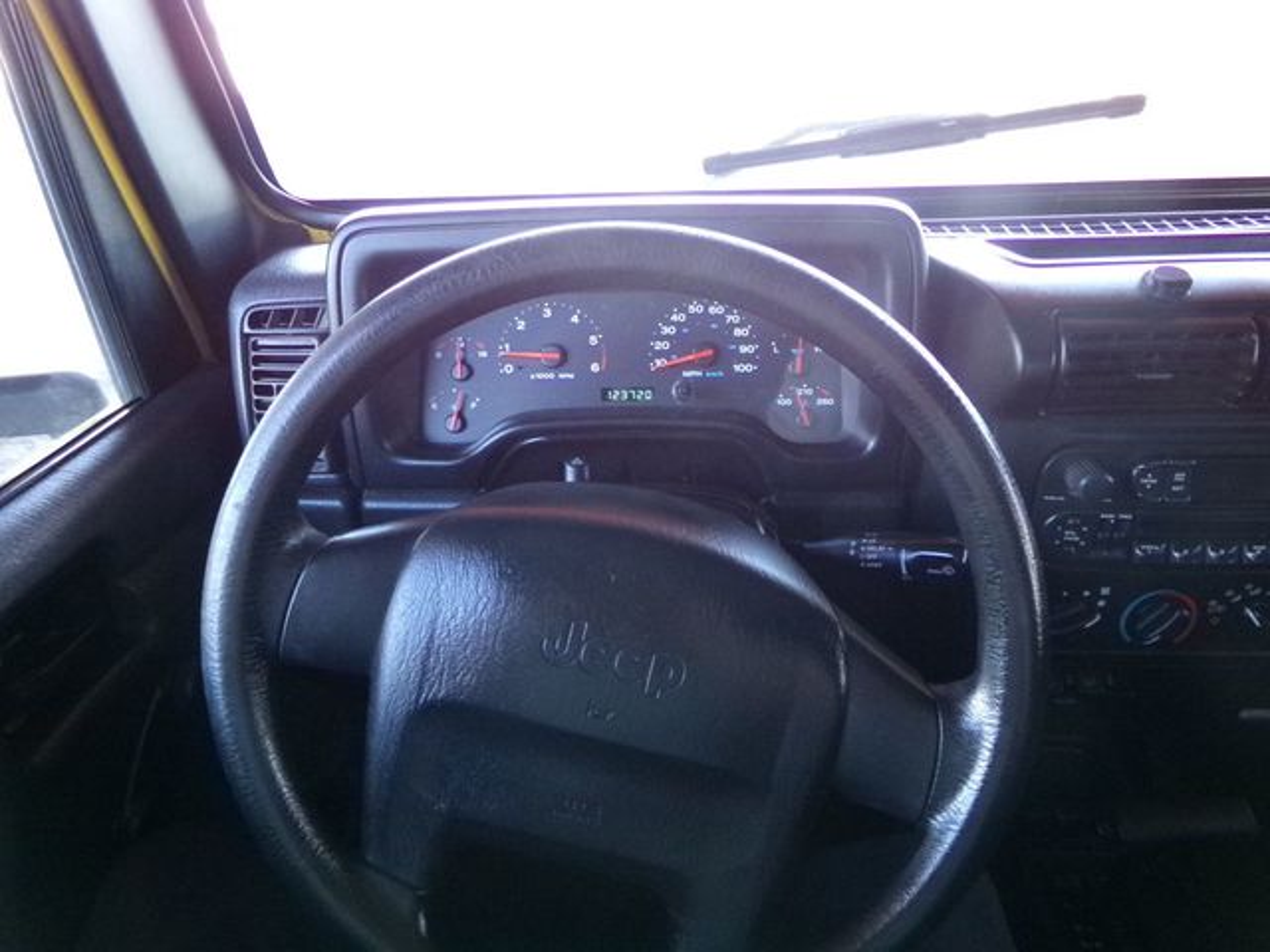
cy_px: 476
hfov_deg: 71.6
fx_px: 881
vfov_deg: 56.8
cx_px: 635
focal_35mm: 24
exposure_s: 1/60
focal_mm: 4.3
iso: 800
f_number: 3.7
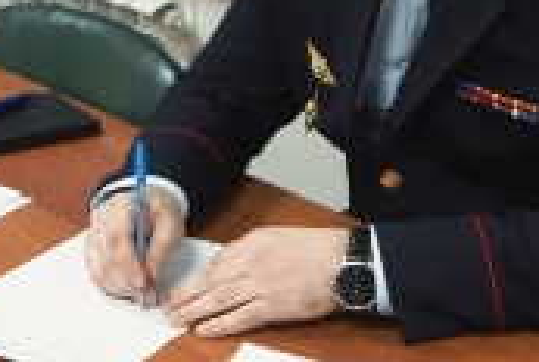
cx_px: 305
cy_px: 30
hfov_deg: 21.9
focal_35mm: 93
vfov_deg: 14.6
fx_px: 1395
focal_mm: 24
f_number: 5
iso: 2000
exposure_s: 1/100
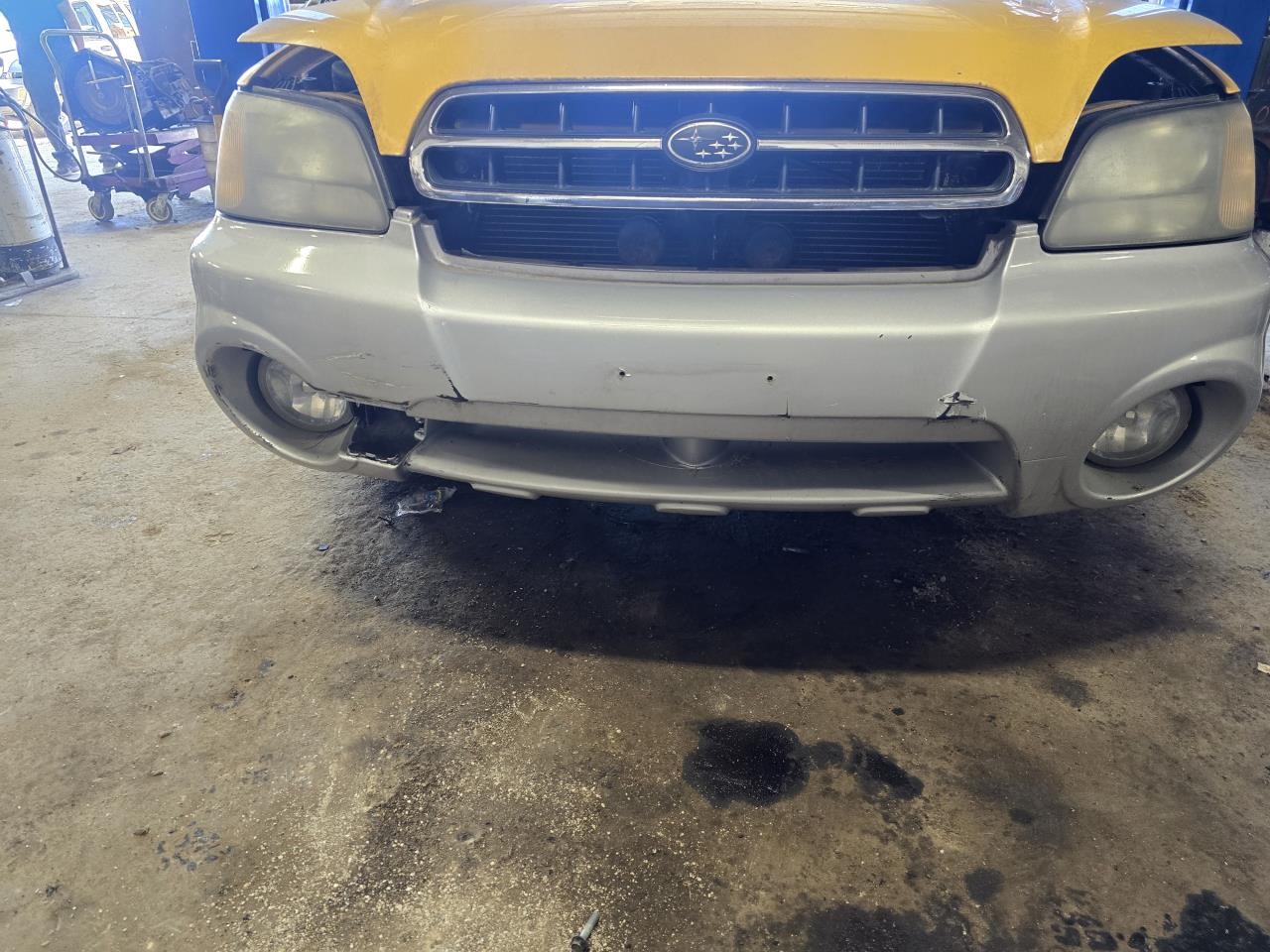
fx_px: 844
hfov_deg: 73.9
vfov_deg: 58.9
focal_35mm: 23
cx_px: 635
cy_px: 476
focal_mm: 6.3
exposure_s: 1/120
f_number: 1.7
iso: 400
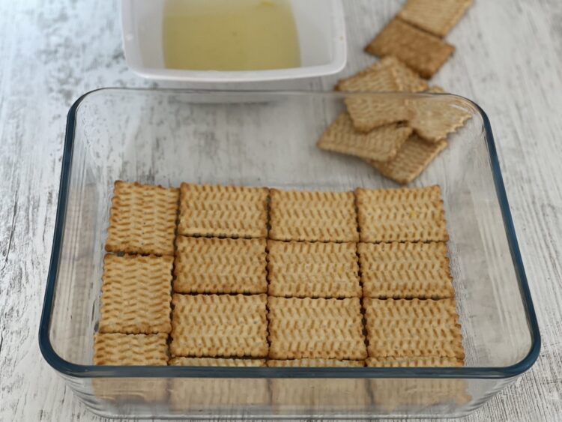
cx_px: 281
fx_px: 1039
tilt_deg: -50.2
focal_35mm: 64
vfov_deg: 22.9
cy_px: 211
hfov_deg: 30.3
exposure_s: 1/40
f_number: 2.2
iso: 250
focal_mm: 7.5
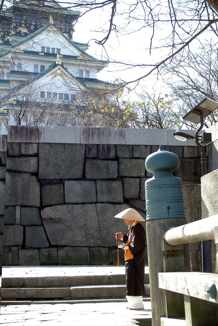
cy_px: 163
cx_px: 109
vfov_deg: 27.0
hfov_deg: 18.2
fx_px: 681
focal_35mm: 75
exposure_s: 1/125
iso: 200
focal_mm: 50
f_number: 8
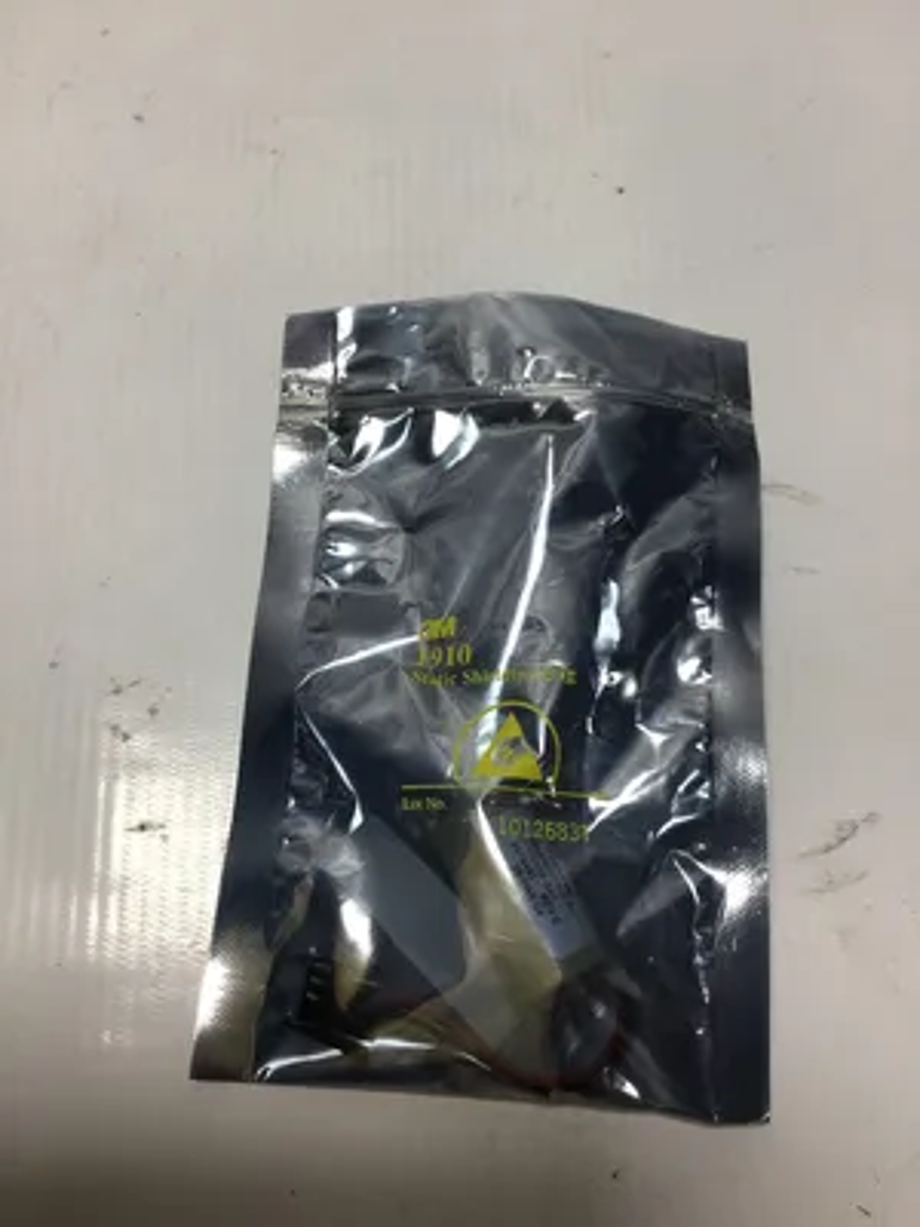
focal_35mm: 31
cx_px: 460
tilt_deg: -70.8
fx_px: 1099
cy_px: 614
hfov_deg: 45.4
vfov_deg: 58.4
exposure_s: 1/149
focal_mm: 3.3
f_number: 2.4
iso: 25
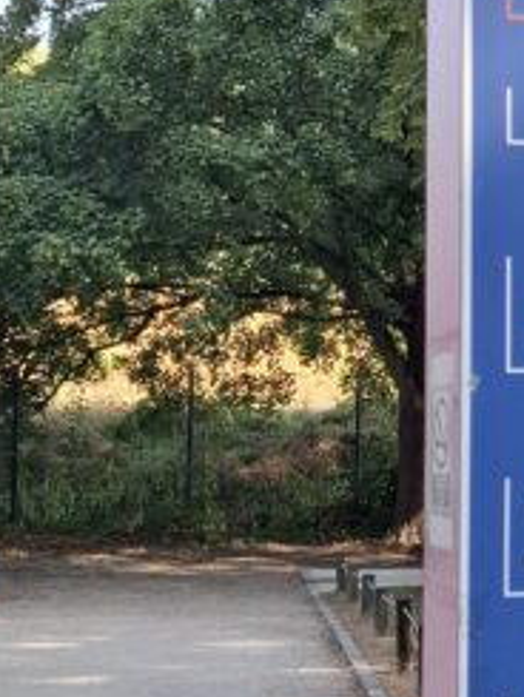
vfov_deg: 20.4
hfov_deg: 14.6
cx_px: 740
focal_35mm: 96
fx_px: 1936
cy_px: 321
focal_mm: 5.54
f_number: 1.8
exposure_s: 1/410
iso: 50
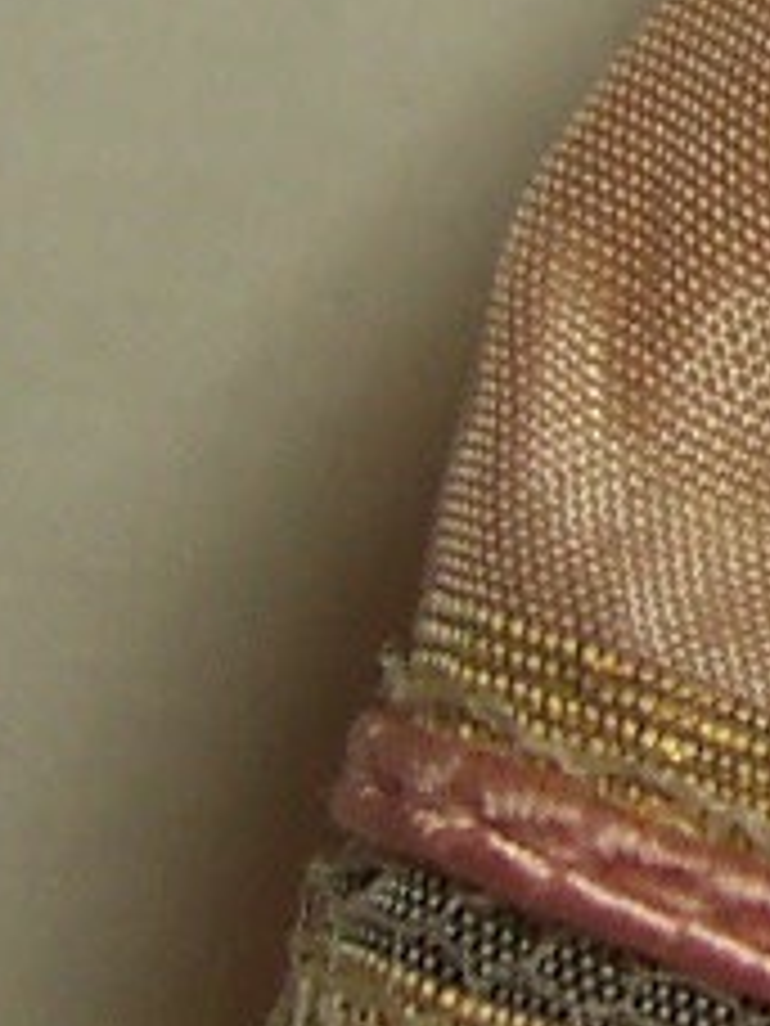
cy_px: -288
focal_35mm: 195
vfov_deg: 10.0
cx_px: 1725
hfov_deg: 7.2
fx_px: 5783
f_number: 2.8
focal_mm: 5.6
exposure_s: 1/180
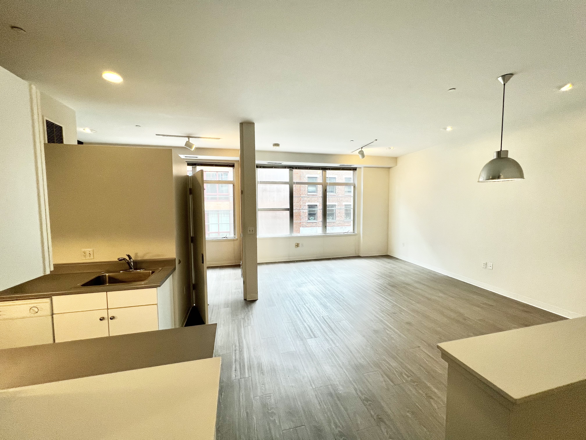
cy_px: 220
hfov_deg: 106.2
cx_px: 293
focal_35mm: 13
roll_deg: +1.1
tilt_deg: -3.7
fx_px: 220
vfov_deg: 89.9
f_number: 1.8
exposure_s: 1/120
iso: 100
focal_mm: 1.57
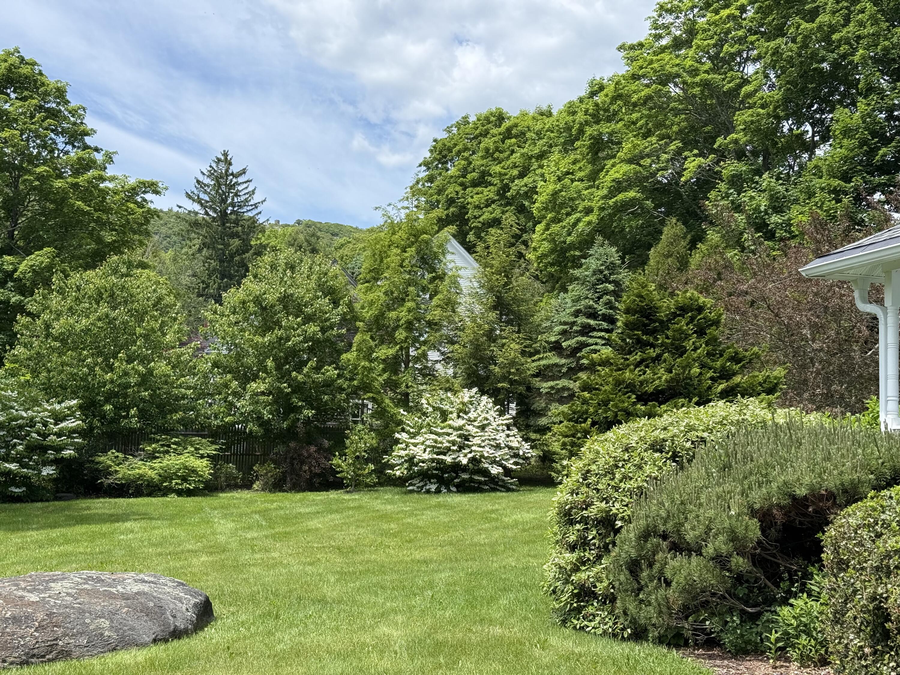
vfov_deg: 30.3
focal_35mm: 48
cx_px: 450
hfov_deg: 39.7
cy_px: 338
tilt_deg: +6.2
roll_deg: -1.6
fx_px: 1248
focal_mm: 6.76
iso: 100
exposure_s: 1/2976
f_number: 1.78
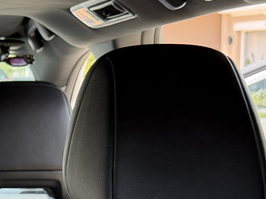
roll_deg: +2.3
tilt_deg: -9.1
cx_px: -229
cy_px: 256
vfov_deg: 9.4
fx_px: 1199
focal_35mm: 156
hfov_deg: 11.6
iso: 100
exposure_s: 1/183
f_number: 1.78
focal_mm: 6.76
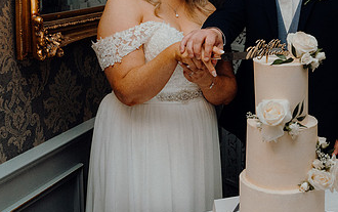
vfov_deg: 19.1
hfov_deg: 29.8
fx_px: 627
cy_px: 55
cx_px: 244
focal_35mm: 68
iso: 2500
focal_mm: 38
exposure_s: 1/160
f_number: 5
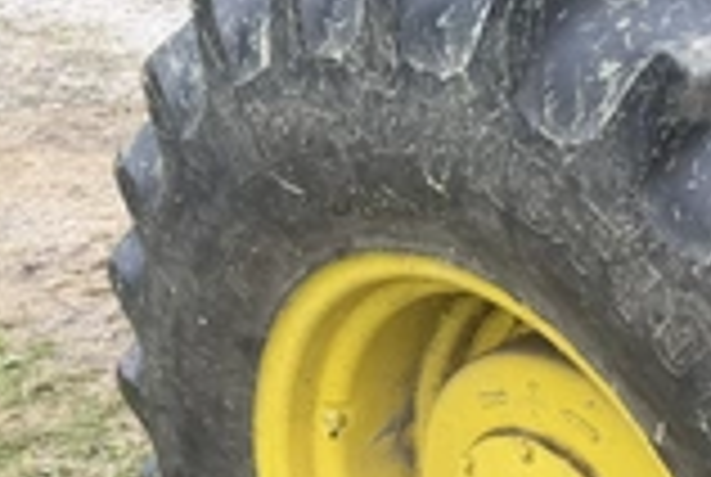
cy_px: 382
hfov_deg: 29.2
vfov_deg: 21.4
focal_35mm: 63
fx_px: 1247
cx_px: 756
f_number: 1.78
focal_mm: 6.76
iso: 80
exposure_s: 1/632
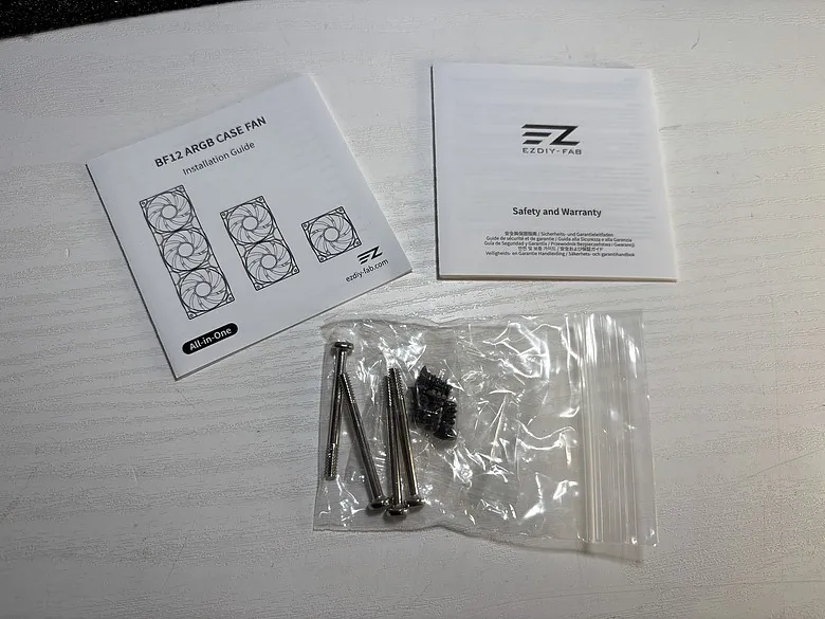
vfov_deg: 53.1
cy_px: 310
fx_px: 620
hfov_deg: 67.3
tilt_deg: -73.6
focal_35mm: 26
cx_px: 412
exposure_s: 1/165
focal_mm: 5.96
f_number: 1.6
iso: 40
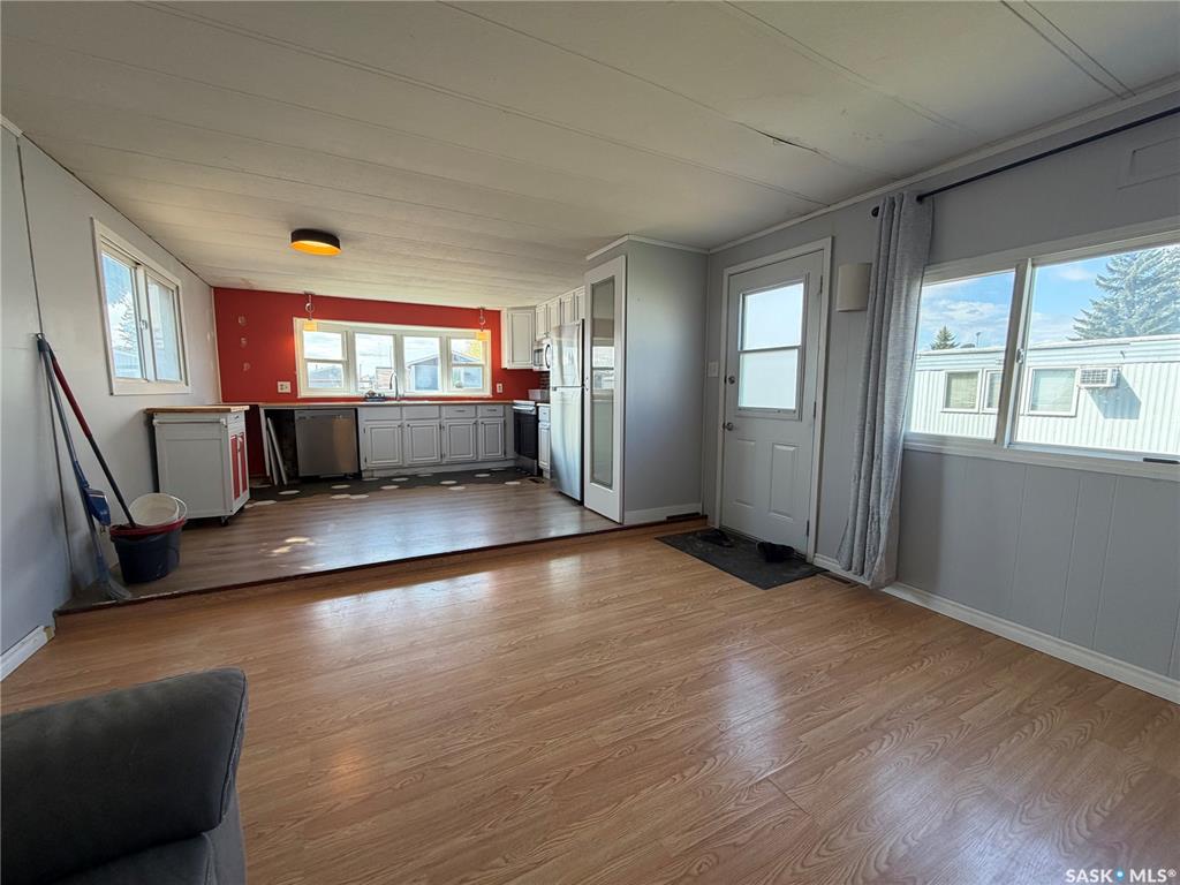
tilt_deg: -6.7
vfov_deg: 85.7
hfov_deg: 102.1
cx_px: 590
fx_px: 477
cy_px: 442
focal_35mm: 14
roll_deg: -0.6
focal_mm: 2.22
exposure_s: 1/121
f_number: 2.2
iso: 100
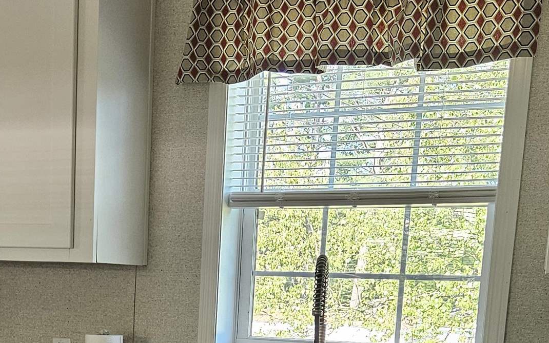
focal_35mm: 70
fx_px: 1047
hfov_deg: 28.9
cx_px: 135
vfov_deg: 17.2
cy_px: 474
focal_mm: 5.4
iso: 200
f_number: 1.8
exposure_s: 1/120
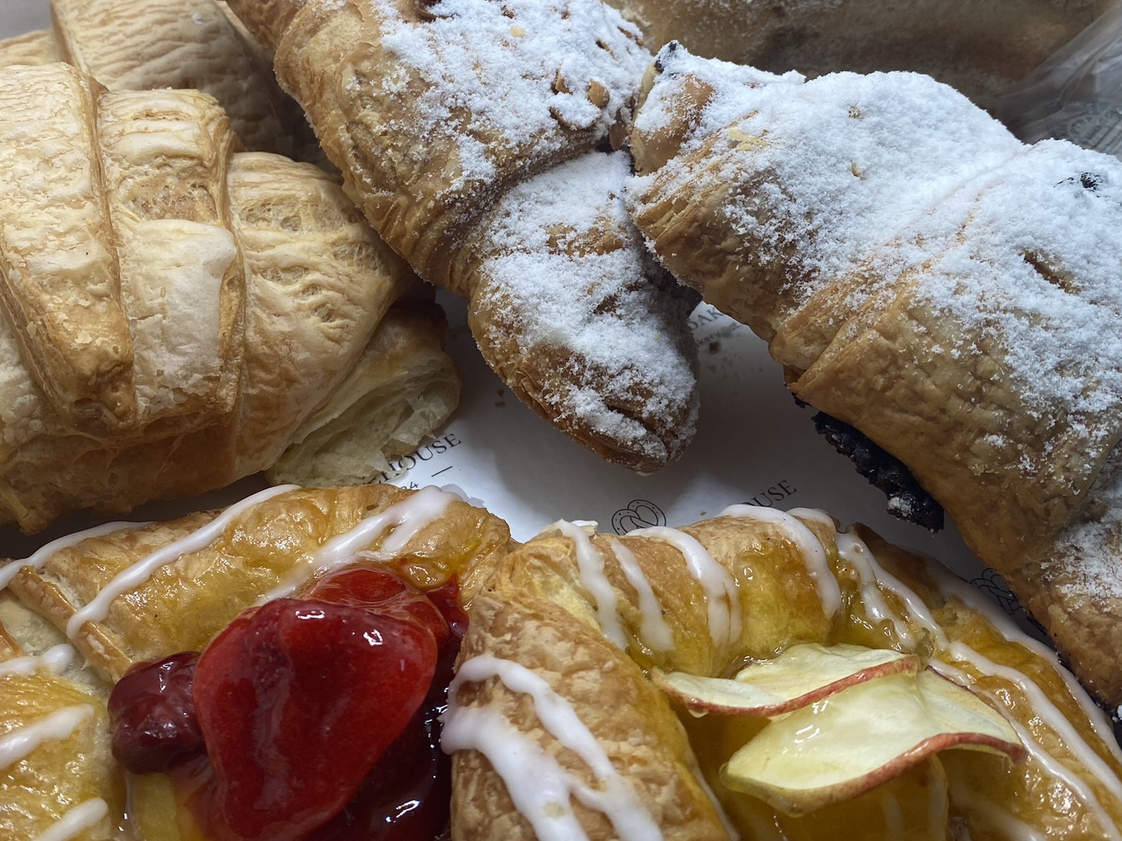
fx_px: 1199
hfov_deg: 50.1
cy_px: 271
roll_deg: -4.0
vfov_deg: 38.2
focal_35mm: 37
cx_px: 584
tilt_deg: -39.1
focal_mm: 4.25
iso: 32
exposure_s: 1/208
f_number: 1.8
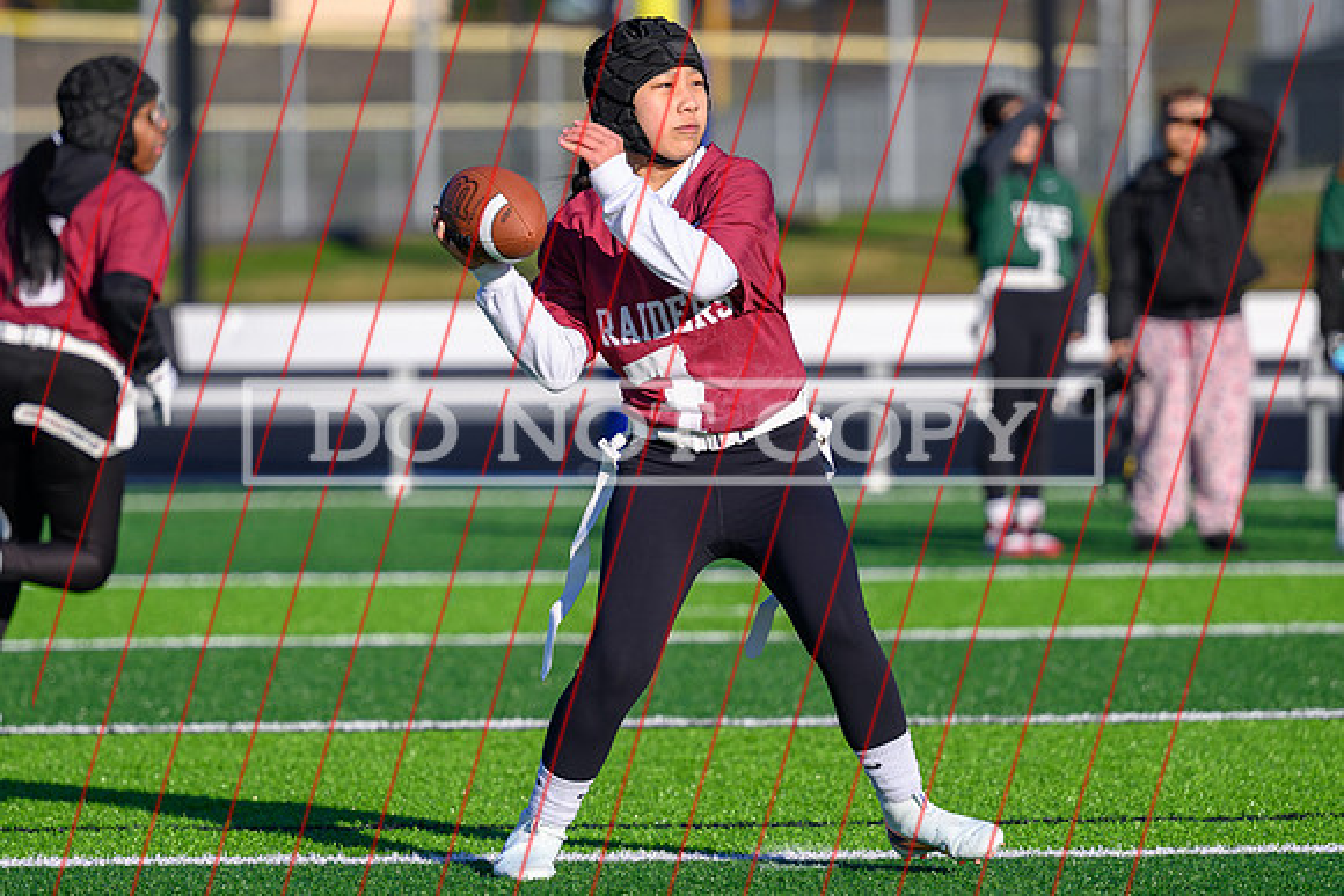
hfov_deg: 8.1
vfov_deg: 5.4
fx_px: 9510
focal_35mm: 255
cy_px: 478
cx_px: 596
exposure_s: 1/1250
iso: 72
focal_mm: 150
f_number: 2.8
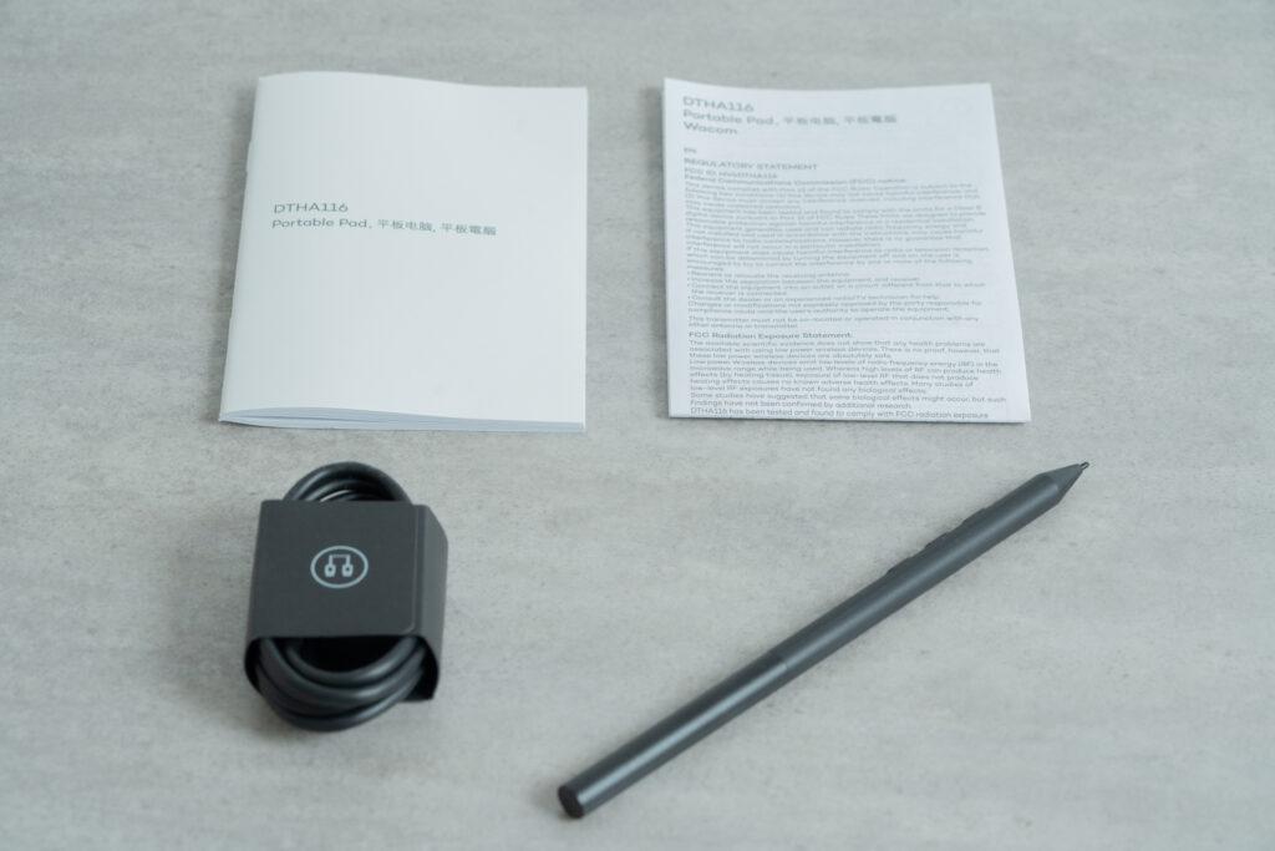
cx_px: 638
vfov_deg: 14.4
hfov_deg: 21.5
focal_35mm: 95
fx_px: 3365
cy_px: 426
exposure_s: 1/10
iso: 400
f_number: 9
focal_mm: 95
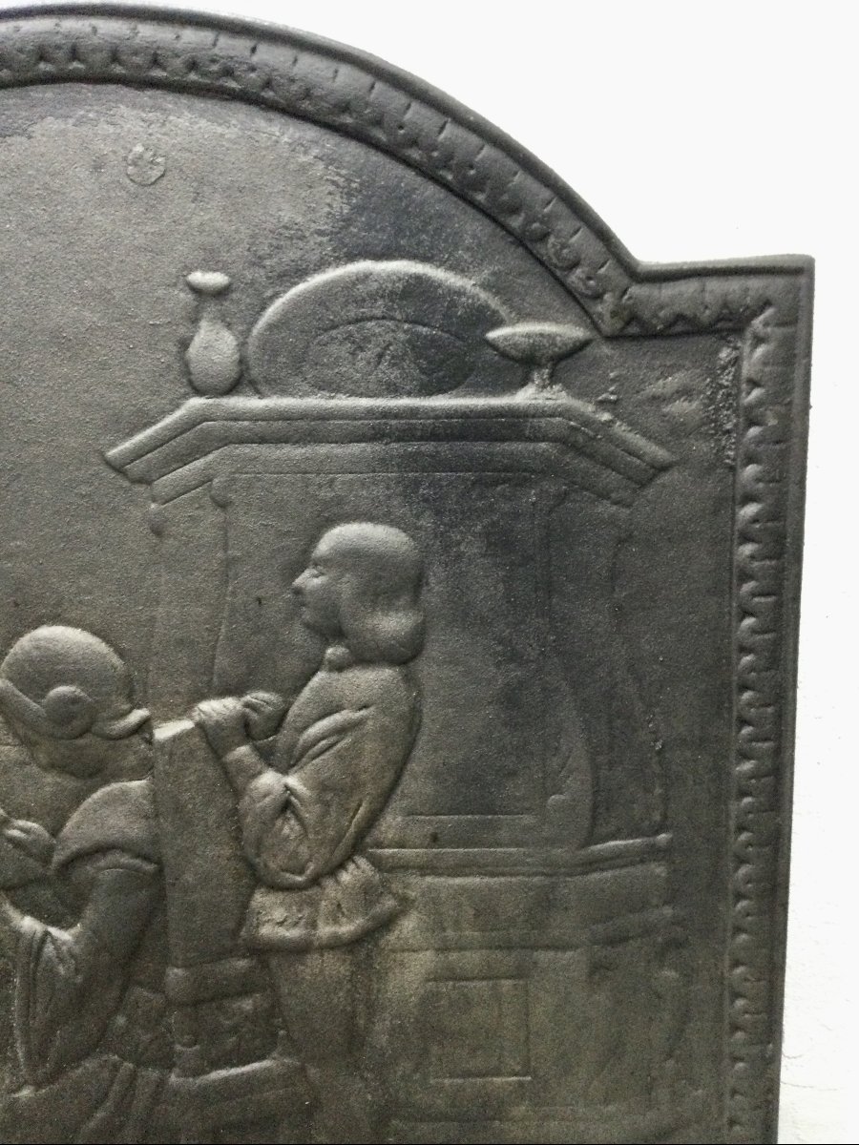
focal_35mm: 31
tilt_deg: -17.3
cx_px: 430
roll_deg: +3.6
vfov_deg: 58.4
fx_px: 1026
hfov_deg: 45.4
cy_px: 572
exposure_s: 1/33
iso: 200
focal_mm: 3.3
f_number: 2.4
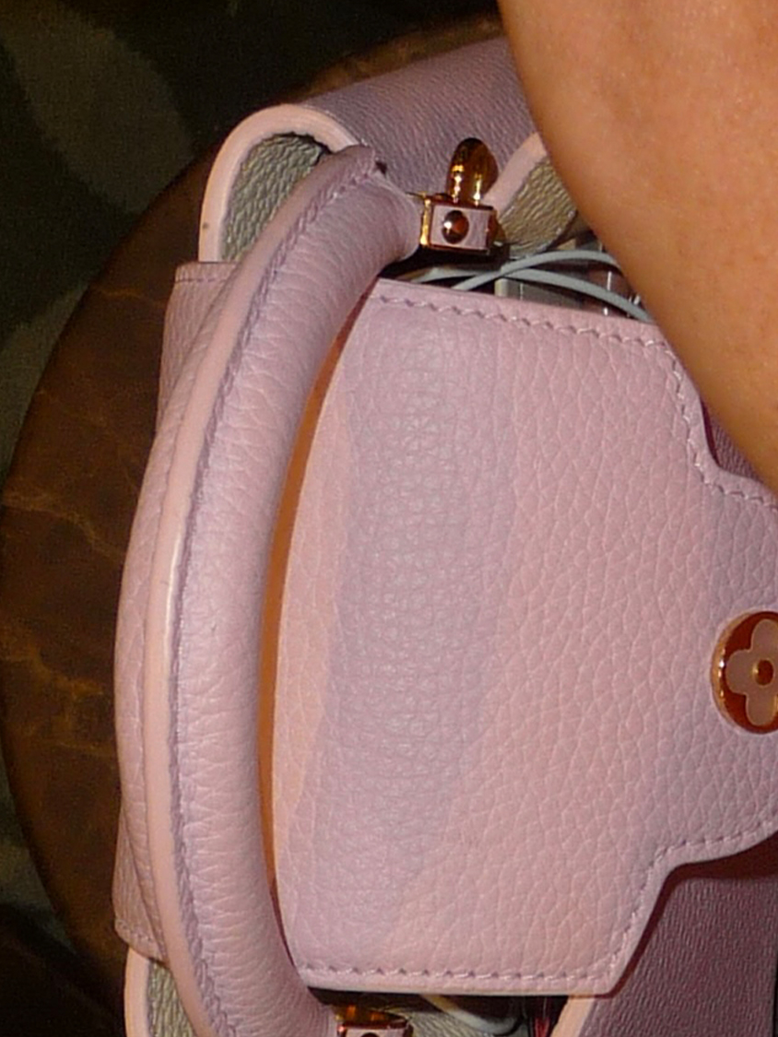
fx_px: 2577
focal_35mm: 86
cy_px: 159
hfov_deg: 15.9
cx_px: 1127
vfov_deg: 22.3
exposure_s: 1/500
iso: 100
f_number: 3.3
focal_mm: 4.7
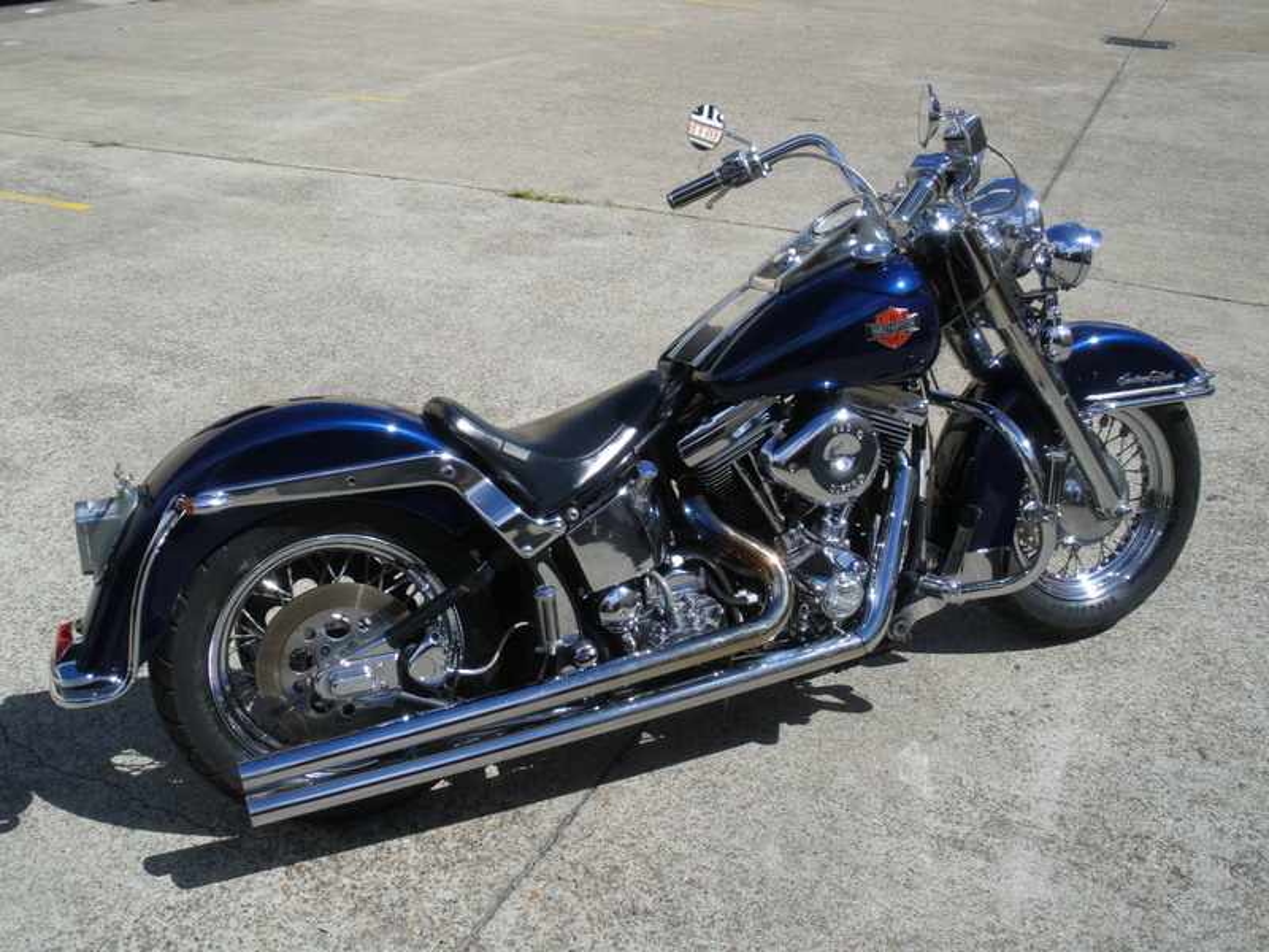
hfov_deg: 51.4
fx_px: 1320
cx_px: 634
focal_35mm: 36
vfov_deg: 39.7
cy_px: 476
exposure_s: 1/320
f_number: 5.4
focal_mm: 6.3
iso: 64
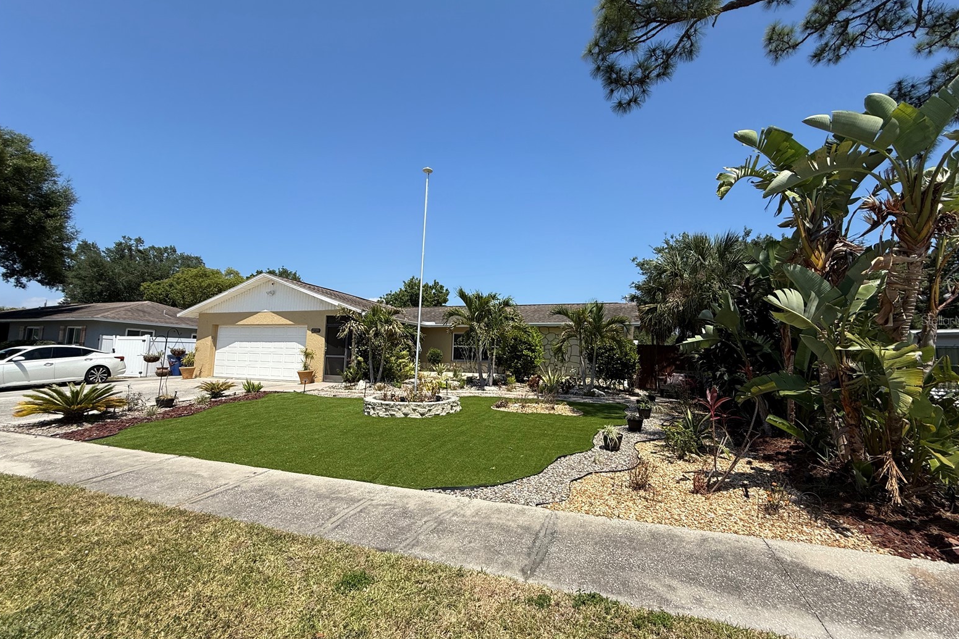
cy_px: 320
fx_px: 400
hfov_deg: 100.4
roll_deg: -1.8
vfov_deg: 77.3
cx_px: 485
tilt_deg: +6.3
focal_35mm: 15
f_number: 2.2
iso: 50
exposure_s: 1/2237
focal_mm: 2.22
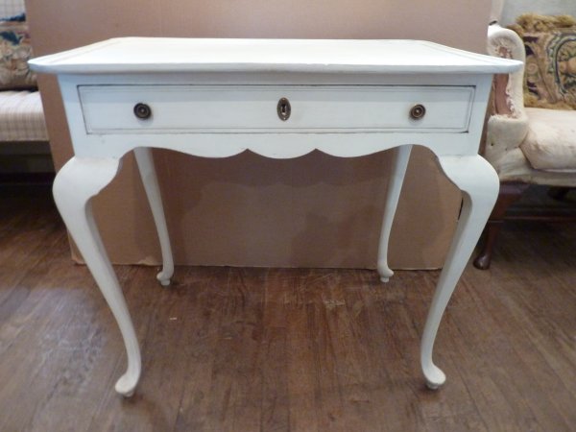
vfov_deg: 54.9
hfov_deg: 69.4
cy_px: 216
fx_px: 416
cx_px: 288
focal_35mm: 25
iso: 400
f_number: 3.3
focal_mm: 4.1
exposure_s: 1/8
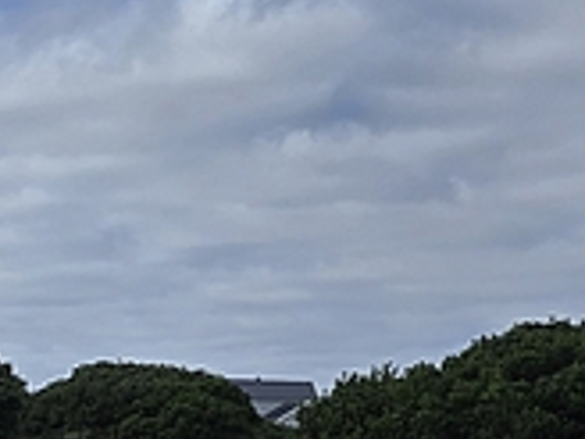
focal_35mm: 112
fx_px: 1893
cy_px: 485
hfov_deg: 14.3
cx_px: -624
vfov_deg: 13.0
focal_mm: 5.4
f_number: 1.8
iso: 25
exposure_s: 1/3255
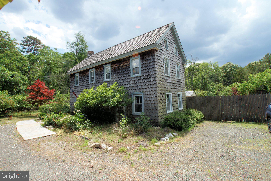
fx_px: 124
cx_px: 136
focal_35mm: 16
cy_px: 90
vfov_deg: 72.2
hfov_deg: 94.9
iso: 100
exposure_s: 1/60
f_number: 10
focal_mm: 11
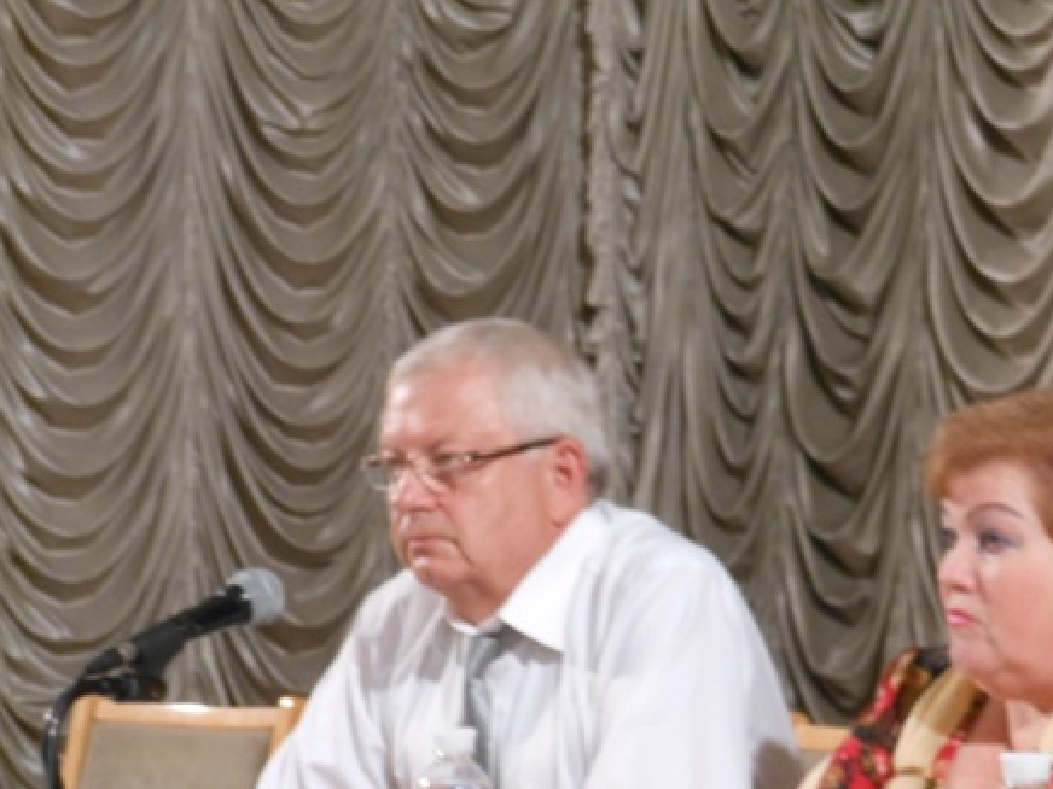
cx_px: 758
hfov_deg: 12.1
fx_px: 4958
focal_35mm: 163
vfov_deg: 9.1
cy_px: 519
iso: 400
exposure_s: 1/5
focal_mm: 19.7
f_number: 4.8
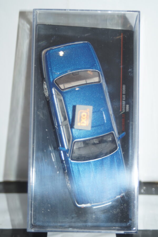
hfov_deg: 15.2
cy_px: 118
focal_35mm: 90
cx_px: 79
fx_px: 592
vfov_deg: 22.6
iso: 400
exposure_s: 1/60
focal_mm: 60
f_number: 5.6
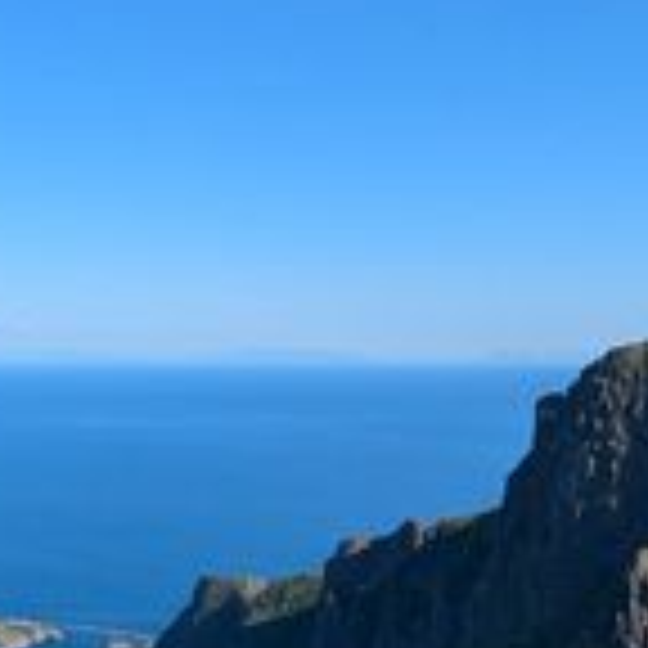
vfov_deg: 28.4
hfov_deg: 28.8
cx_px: 202
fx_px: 1250
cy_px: 526
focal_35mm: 59
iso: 54
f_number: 2.2
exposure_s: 1/1385
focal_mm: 2.35
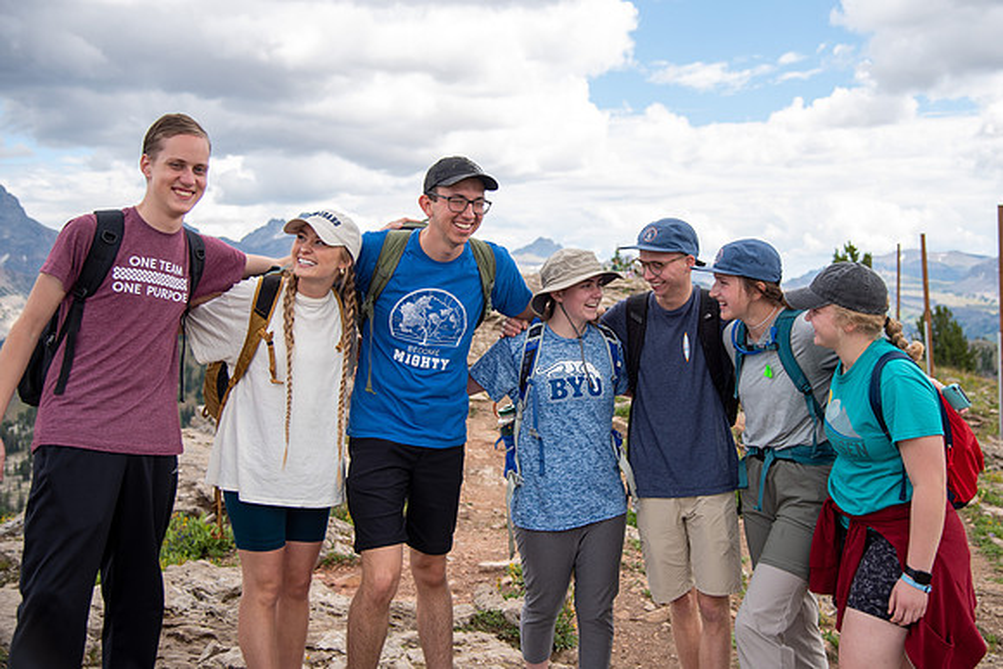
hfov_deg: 46.4
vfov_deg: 32.0
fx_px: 1167
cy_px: 300
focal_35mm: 42
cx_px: 553
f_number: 4
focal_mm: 38
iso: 100
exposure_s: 1/500
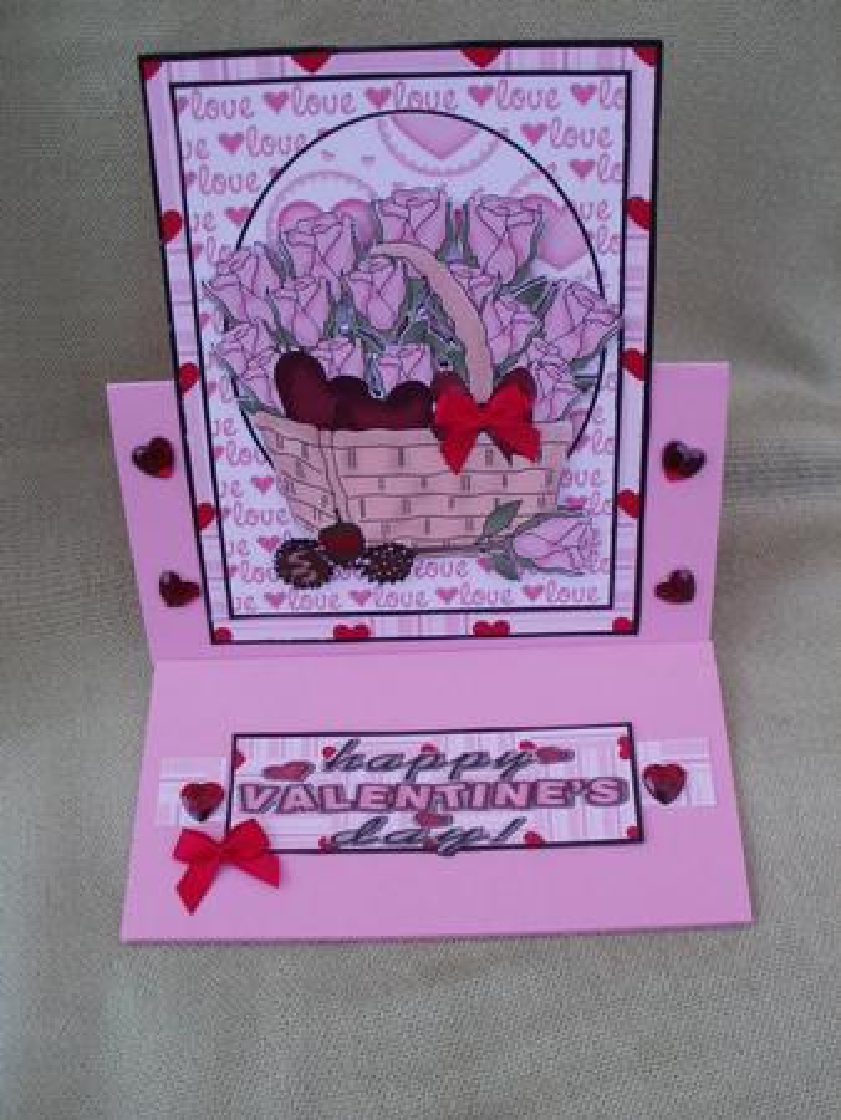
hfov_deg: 39.7
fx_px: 1165
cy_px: 560
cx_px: 420
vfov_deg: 51.3
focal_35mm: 36
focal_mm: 6.3
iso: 100
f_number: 5.6
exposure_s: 1/60
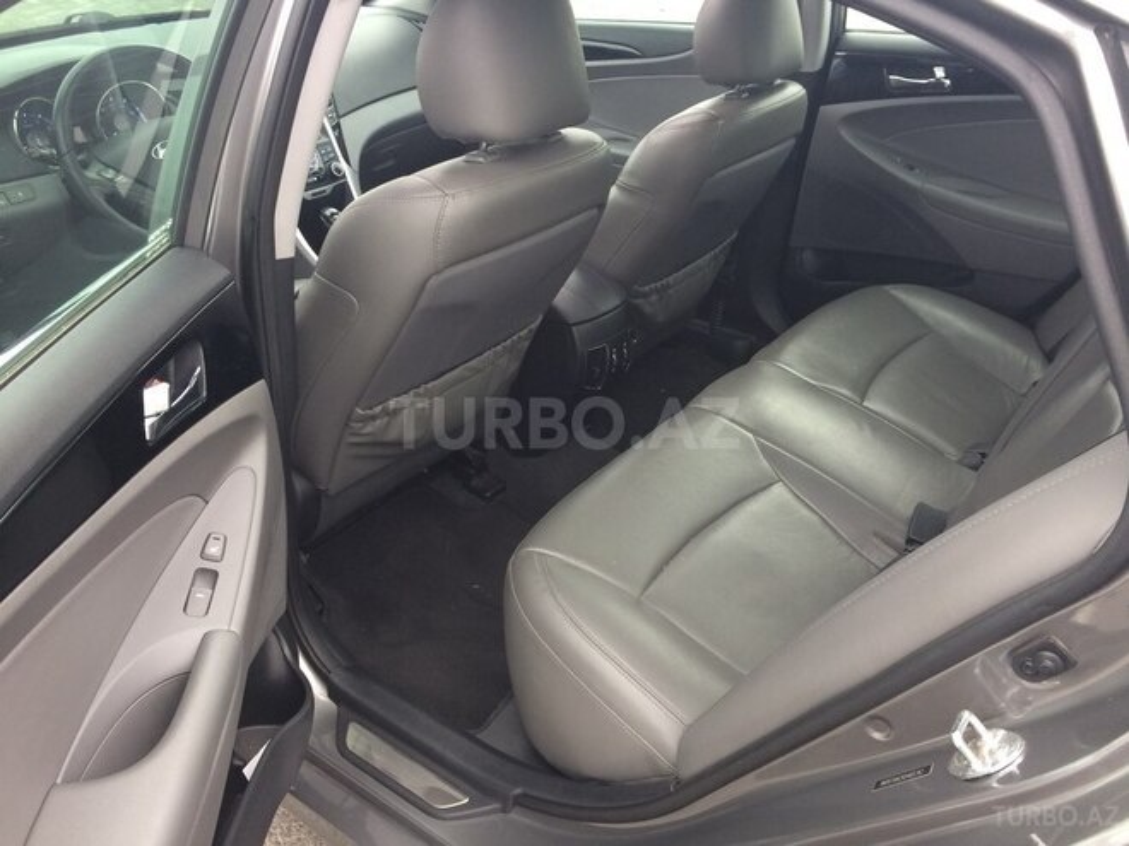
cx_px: 564
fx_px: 946
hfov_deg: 61.7
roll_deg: -0.7
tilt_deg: -32.0
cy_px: 423
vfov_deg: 48.2
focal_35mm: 29
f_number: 2.2
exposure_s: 1/33
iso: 40
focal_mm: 4.15
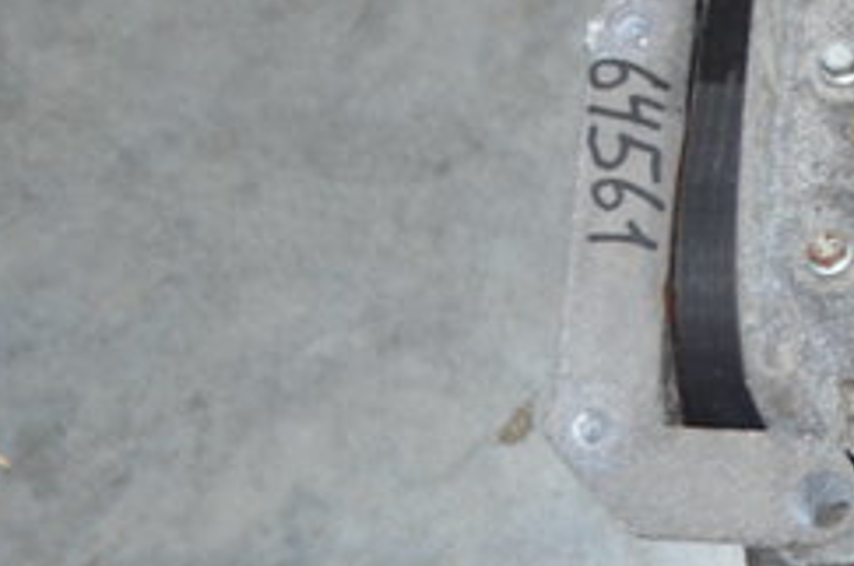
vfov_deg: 9.8
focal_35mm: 139
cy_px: 306
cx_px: 1529
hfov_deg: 13.3
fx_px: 3291
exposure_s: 1/60
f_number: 3.8
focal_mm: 22
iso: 560
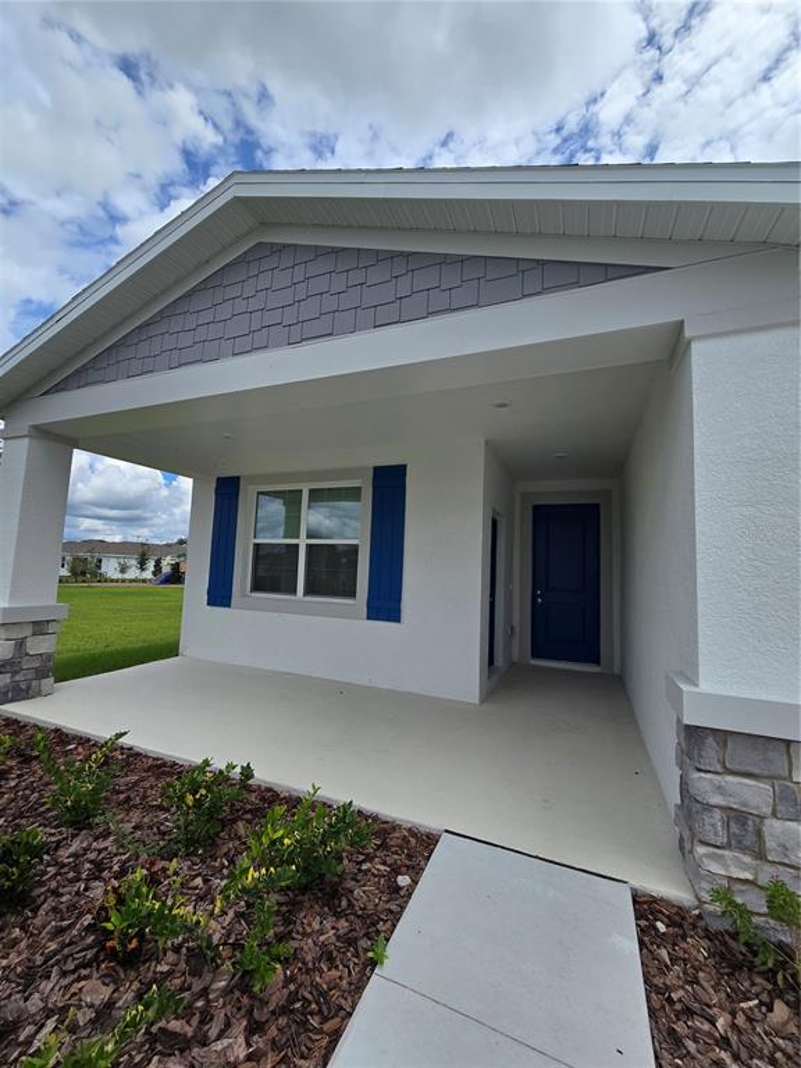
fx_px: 401
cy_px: 534
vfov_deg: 106.2
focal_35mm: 13
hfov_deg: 89.9
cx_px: 400
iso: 50
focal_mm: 2.2
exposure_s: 1/3372
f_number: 2.2
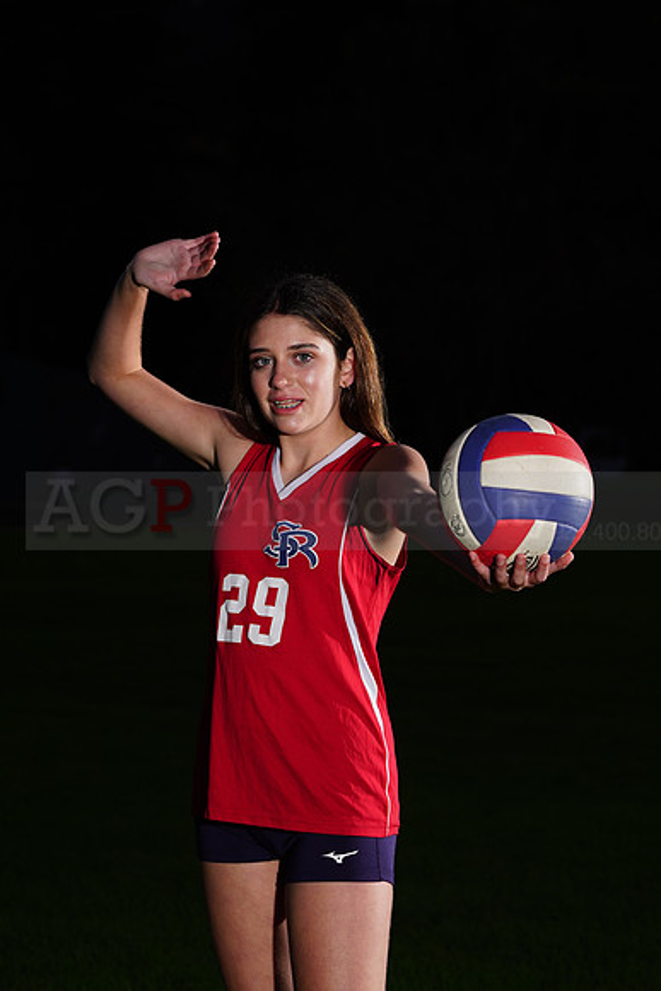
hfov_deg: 8.9
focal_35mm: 154
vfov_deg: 13.3
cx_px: 330
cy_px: 496
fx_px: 4239
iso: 400
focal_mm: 154
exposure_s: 1/125
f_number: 10
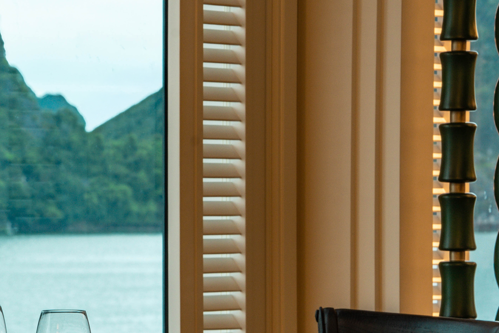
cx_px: 74
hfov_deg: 10.5
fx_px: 2703
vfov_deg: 7.0
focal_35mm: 195
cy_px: 263
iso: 1000
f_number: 10
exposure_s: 1/100
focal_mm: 85
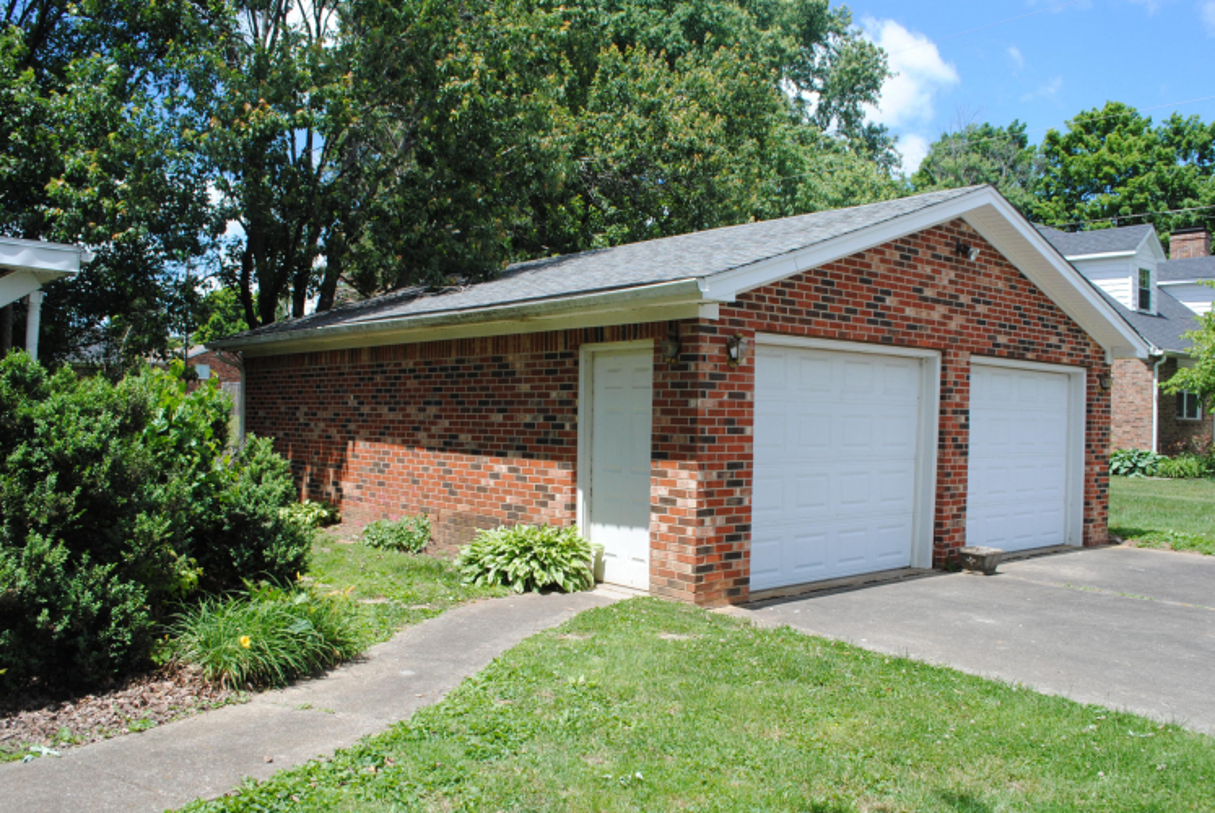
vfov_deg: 43.7
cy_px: 406
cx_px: 608
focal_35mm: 30
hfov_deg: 61.9
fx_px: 1014
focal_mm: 20
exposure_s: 1/400
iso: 400
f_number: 10
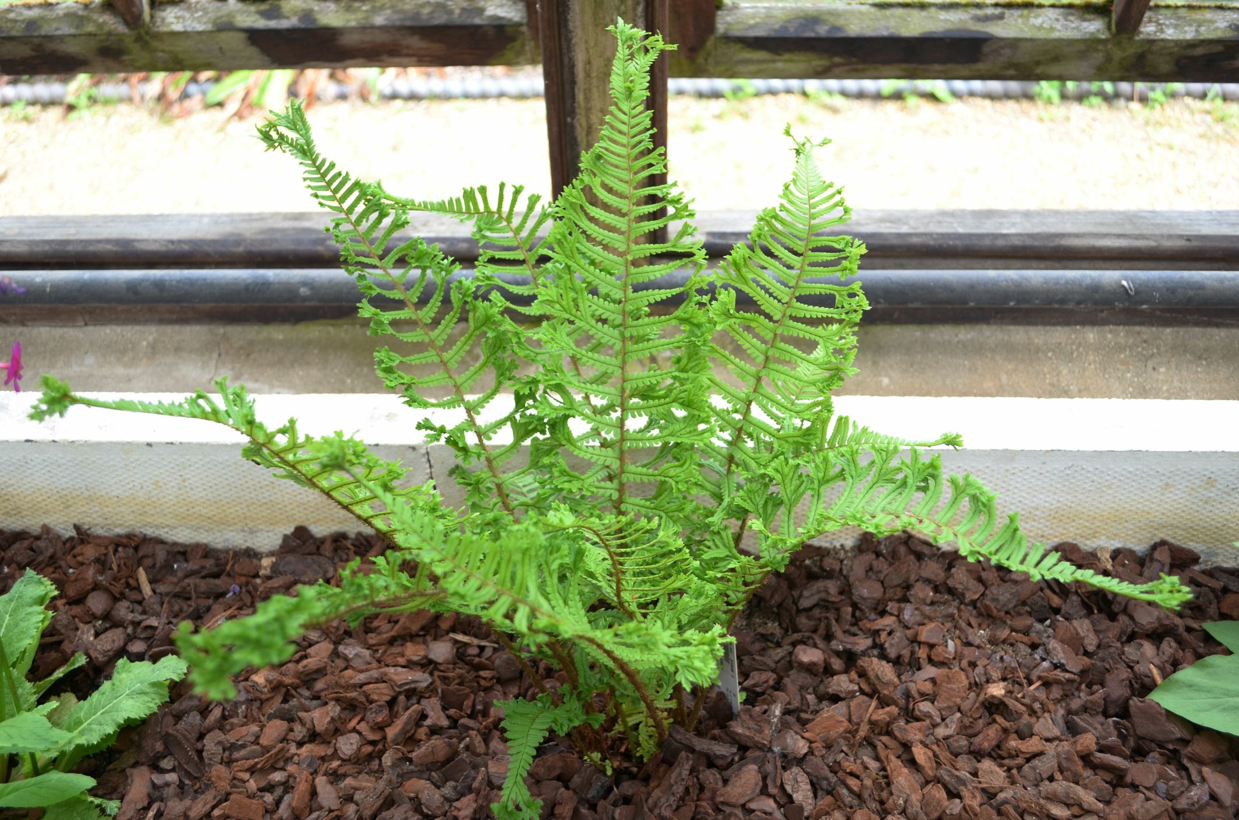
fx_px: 1236
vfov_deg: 36.7
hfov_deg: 53.2
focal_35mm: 36
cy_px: 410
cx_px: 620
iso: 400
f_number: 4
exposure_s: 1/200
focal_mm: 24
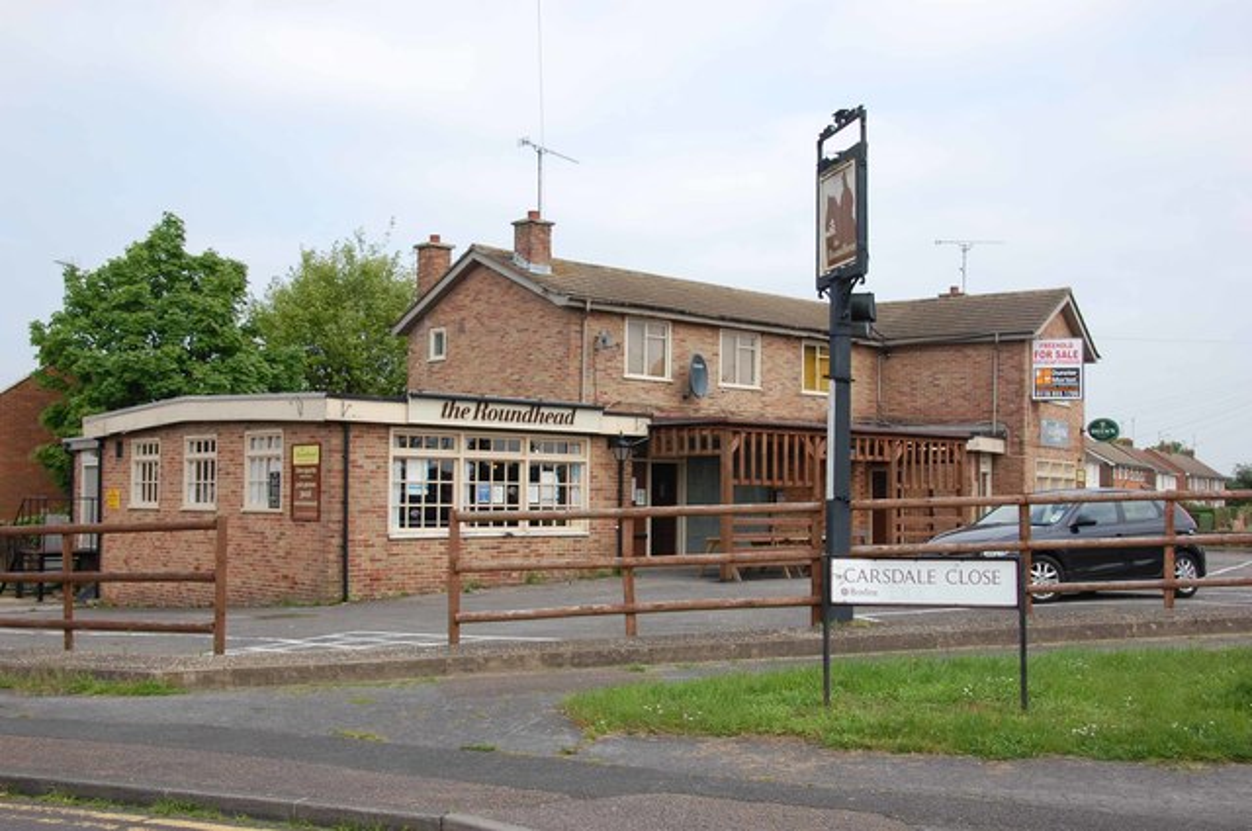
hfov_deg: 51.3
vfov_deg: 35.4
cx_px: 626
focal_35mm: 38
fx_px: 1302
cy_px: 416
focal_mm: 25
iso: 200
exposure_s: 1/320
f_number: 9
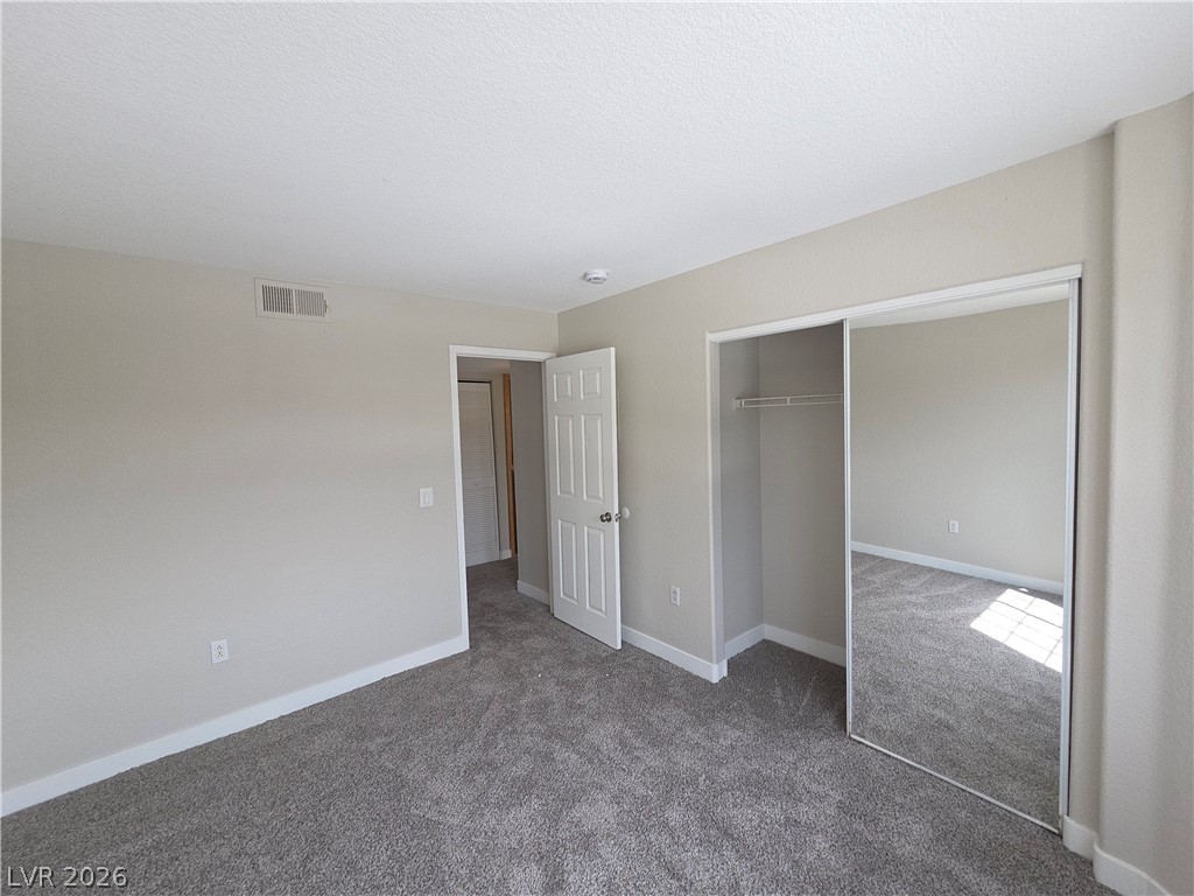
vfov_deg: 89.9
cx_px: 597
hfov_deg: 106.2
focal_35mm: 13
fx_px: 448
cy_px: 448
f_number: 2.2
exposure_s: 1/186
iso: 50
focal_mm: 2.2
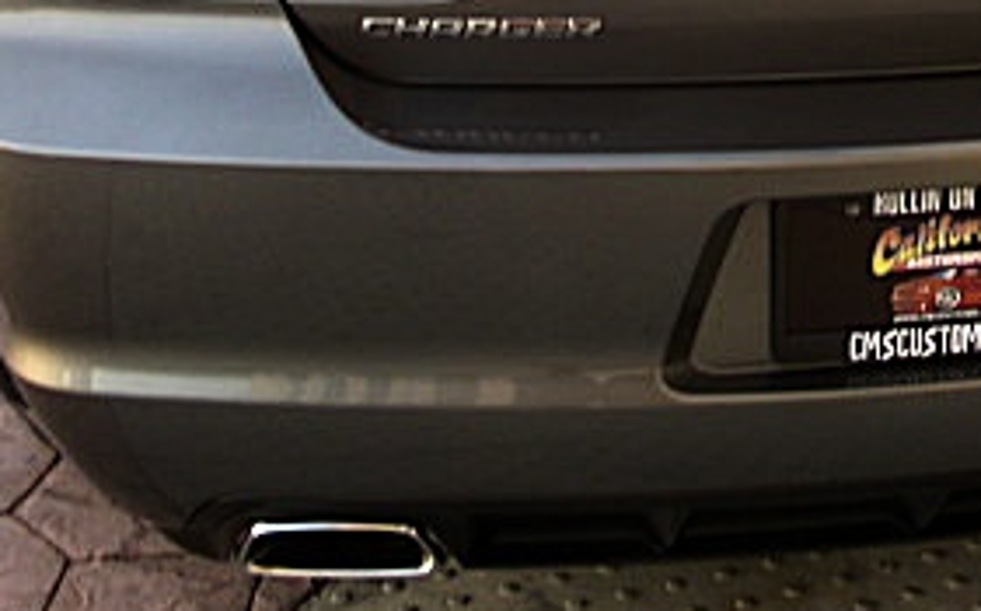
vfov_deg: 14.5
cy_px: -126
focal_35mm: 87
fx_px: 2324
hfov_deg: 23.4
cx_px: 810
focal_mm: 6.3
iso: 50
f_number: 2.8
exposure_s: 1/80
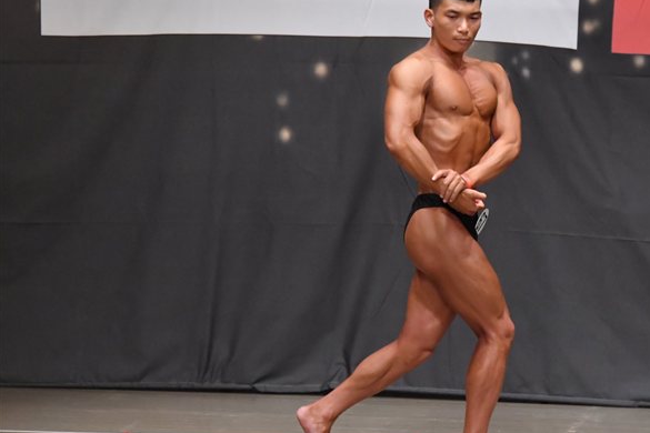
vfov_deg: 4.6
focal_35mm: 298
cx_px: 429
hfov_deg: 6.9
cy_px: 233
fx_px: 5380
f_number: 5.6
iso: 6400
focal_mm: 150
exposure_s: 1/400
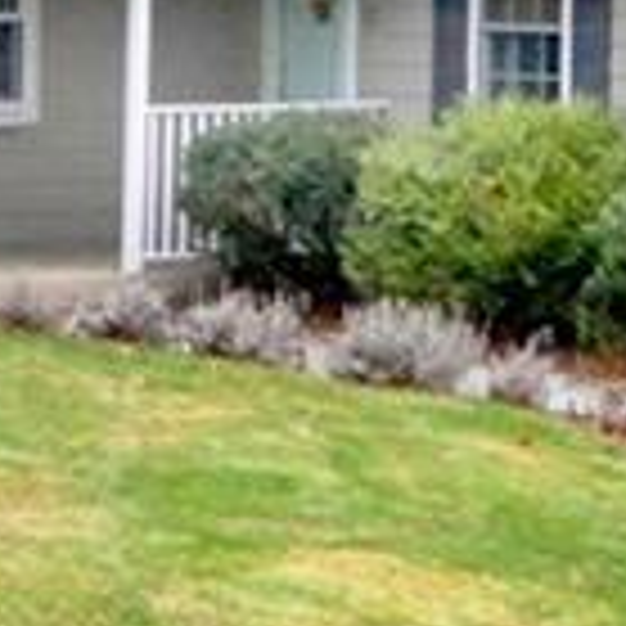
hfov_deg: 9.3
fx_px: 3826
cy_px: -115
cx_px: 504
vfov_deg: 9.2
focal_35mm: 187
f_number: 7.1
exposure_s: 1/320
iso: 1600
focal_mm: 20
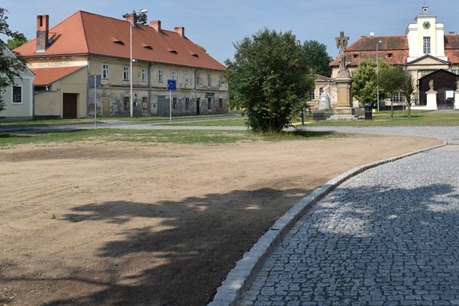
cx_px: 308
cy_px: 75
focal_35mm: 44
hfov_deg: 43.8
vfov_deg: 30.0
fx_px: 561
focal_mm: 18
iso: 100
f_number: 8
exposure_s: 1/320
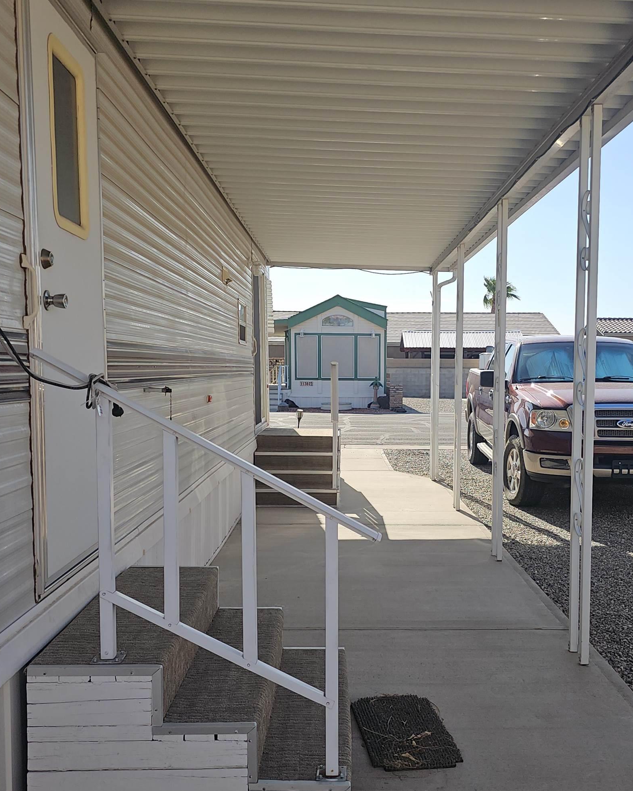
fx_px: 820
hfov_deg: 42.1
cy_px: 430
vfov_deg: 51.5
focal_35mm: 35
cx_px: 374
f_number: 1.7
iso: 10
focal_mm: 6.3
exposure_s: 1/664
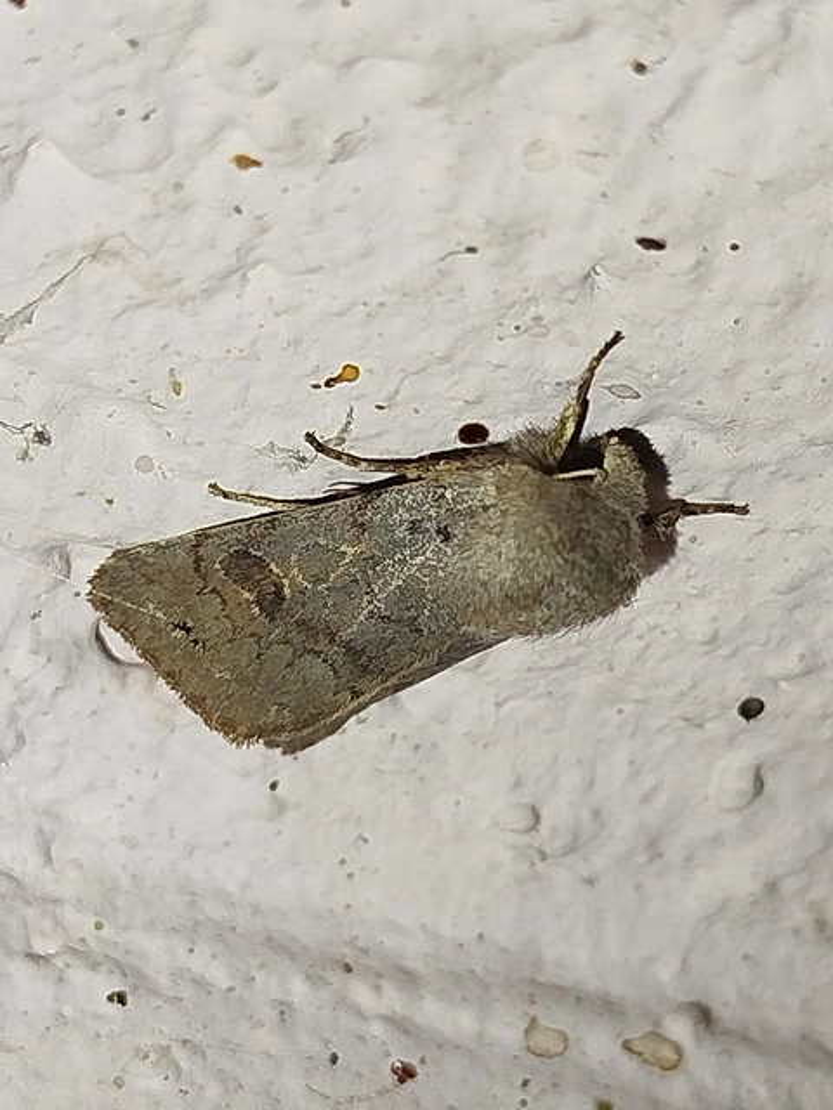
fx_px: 3209
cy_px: 555
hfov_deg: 14.8
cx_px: 416
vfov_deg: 19.6
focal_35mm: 100
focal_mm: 5.31
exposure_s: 1/50
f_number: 1.7
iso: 80
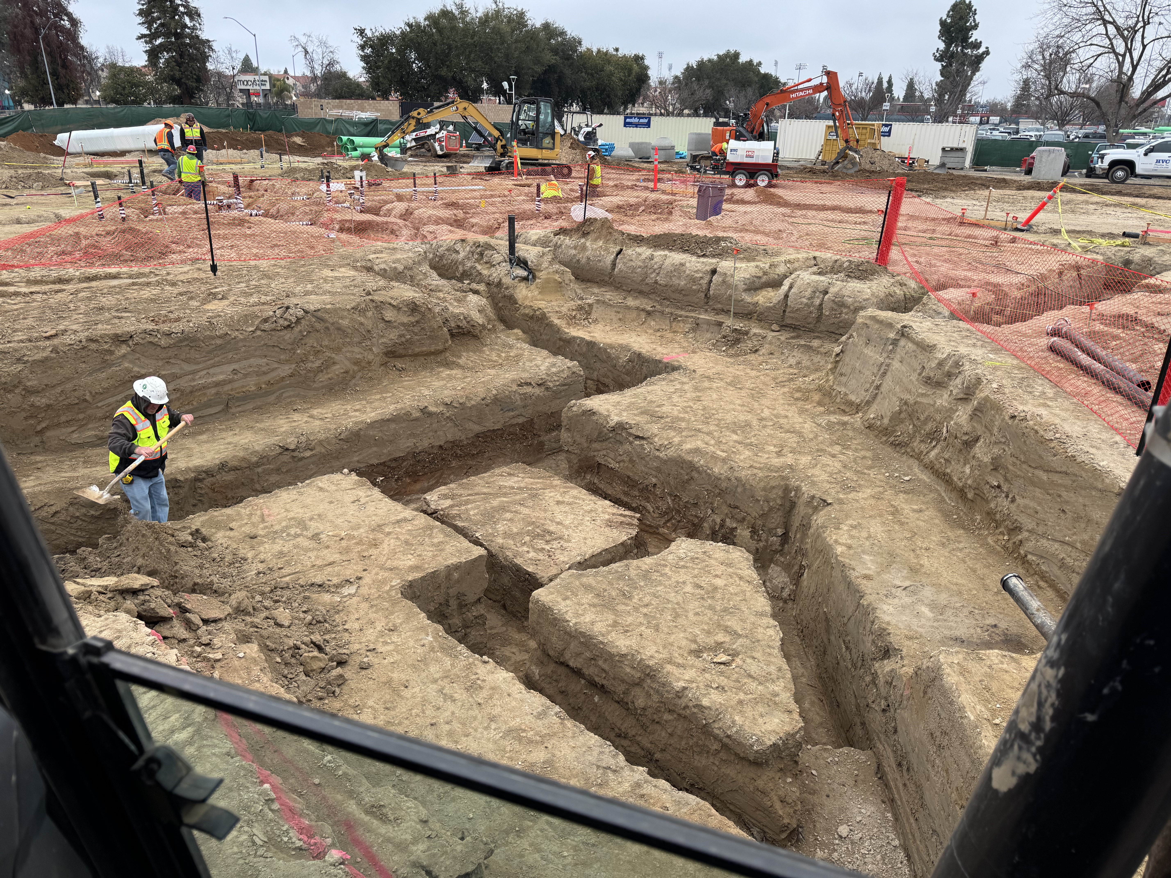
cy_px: 439
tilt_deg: -21.9
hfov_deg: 71.6
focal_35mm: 24
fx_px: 812
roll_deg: -1.2
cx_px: 586
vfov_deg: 56.8
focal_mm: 6.76
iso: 64
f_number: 1.78
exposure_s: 1/121
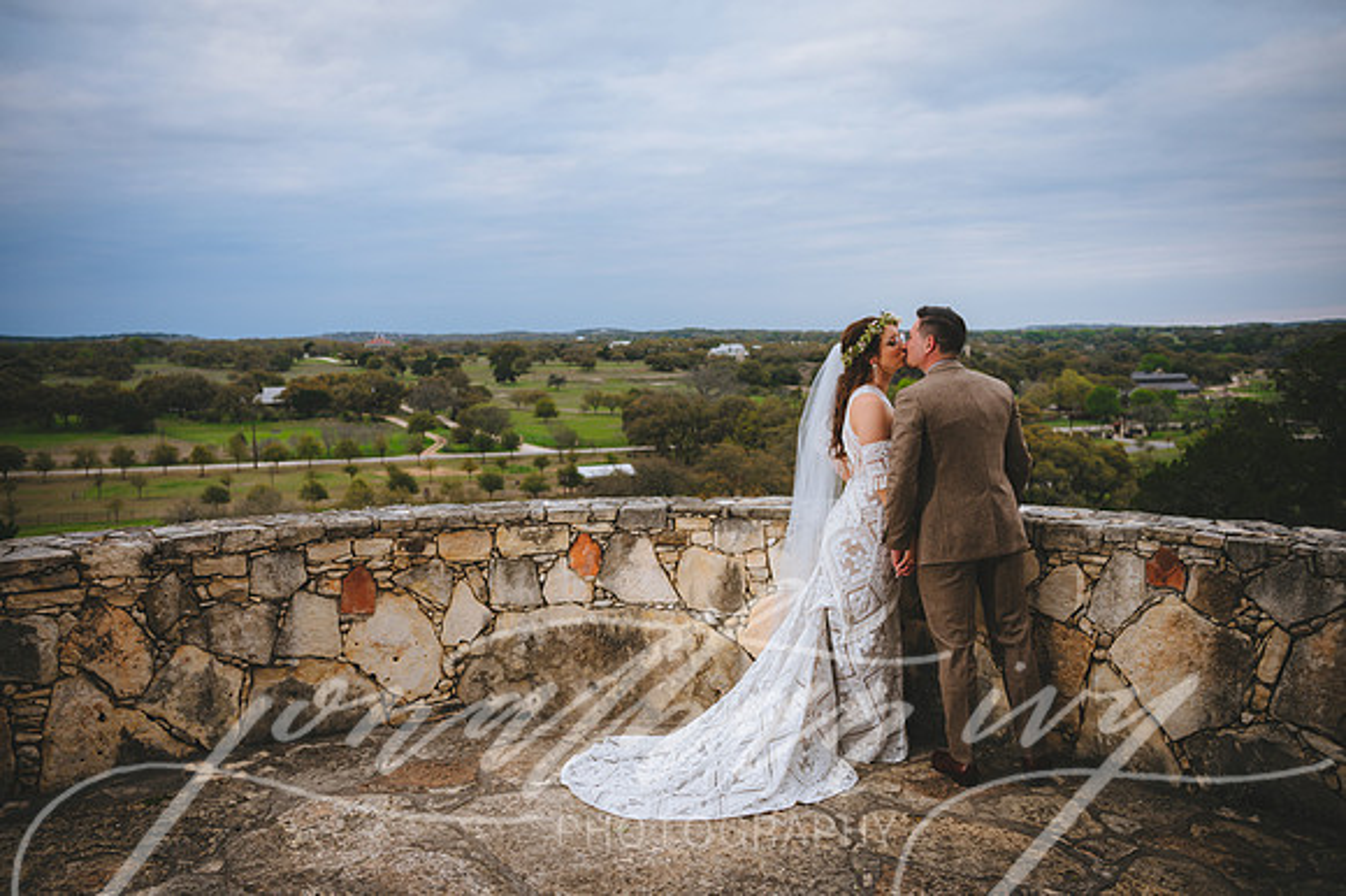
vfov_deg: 44.1
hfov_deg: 62.6
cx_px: 659
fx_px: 1106
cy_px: 439
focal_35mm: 30
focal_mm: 29
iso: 125
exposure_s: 1/160
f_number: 2.8
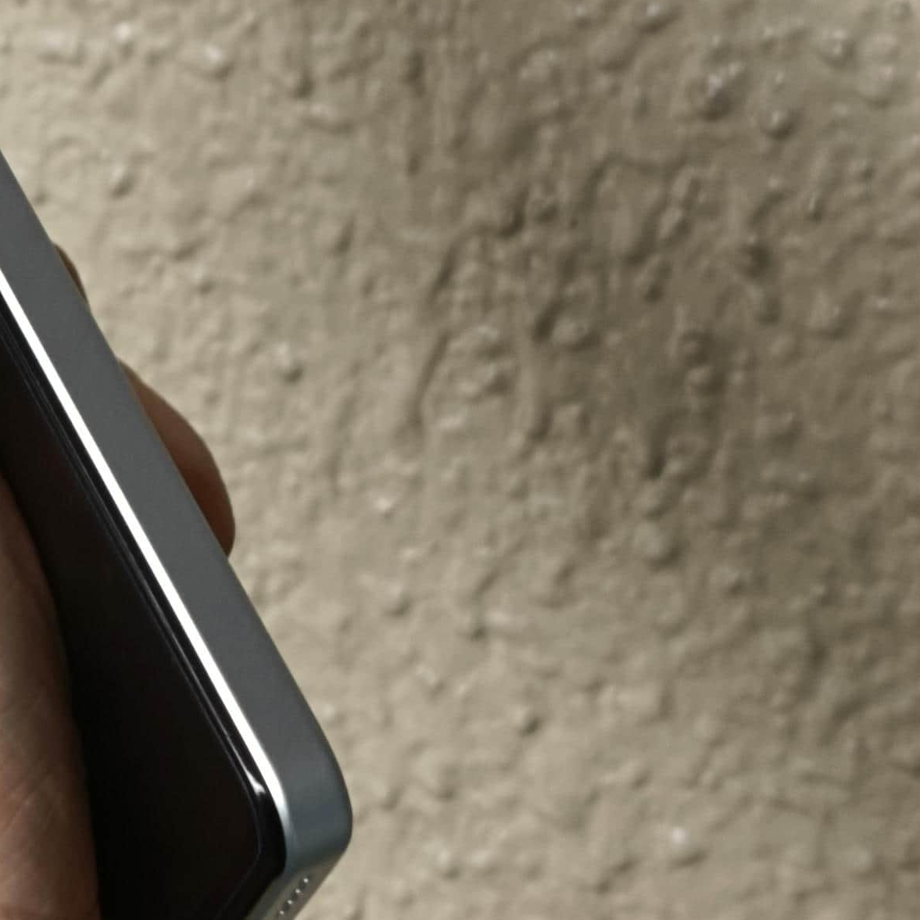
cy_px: 79
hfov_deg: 14.1
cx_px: -166
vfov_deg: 14.4
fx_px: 3608
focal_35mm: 120
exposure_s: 1/60
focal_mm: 4.84
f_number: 1.88
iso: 80
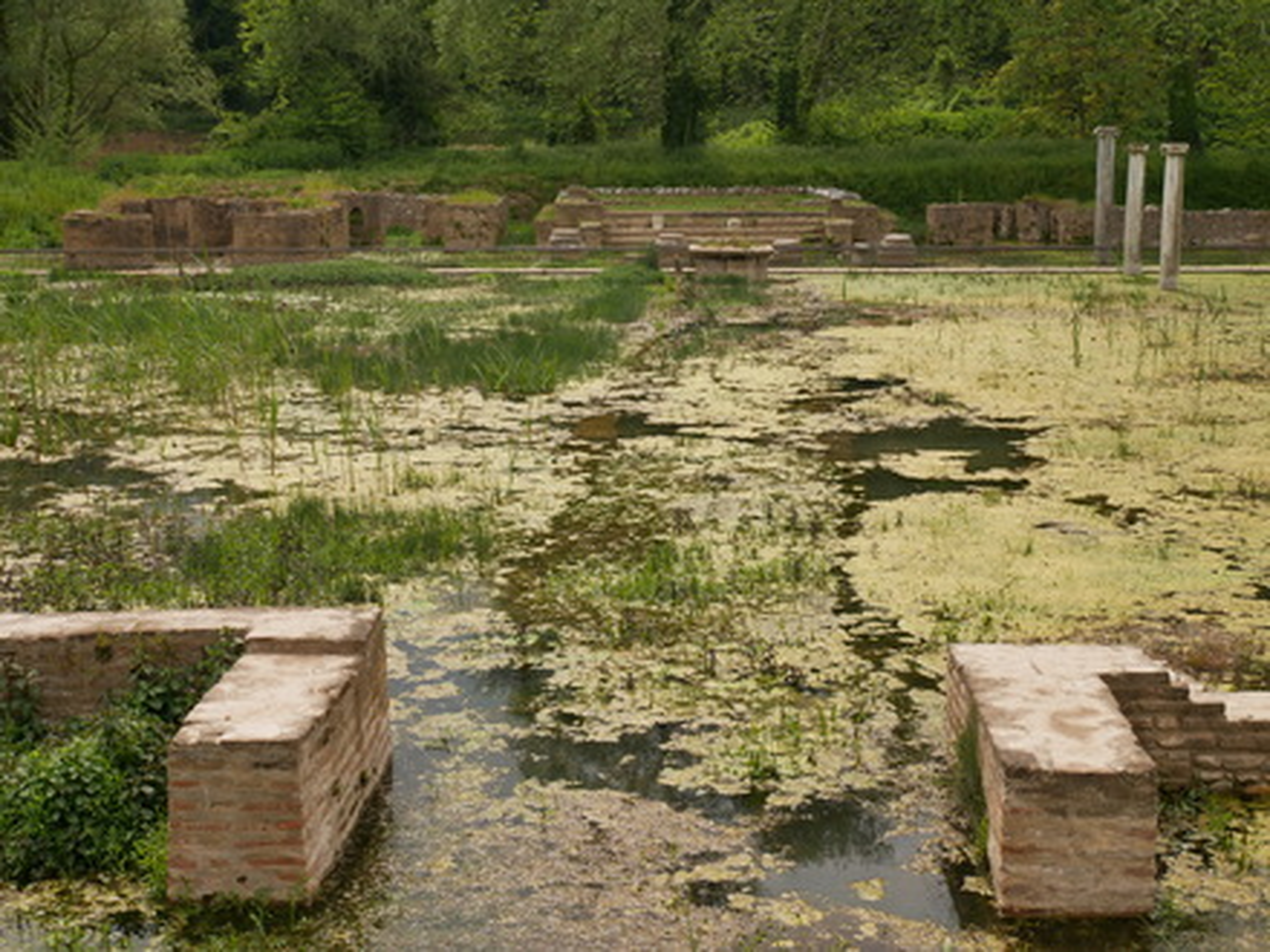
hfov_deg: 38.2
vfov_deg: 29.1
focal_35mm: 50
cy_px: 476
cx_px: 635
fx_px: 1834
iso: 200
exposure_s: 1/320
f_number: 9
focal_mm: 25
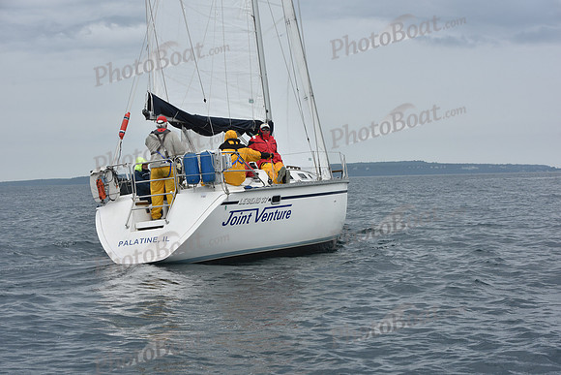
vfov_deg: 19.5
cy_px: 188
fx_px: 1091
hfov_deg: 28.8
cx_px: 280
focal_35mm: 70
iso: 250
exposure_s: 1/800
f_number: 8
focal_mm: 70
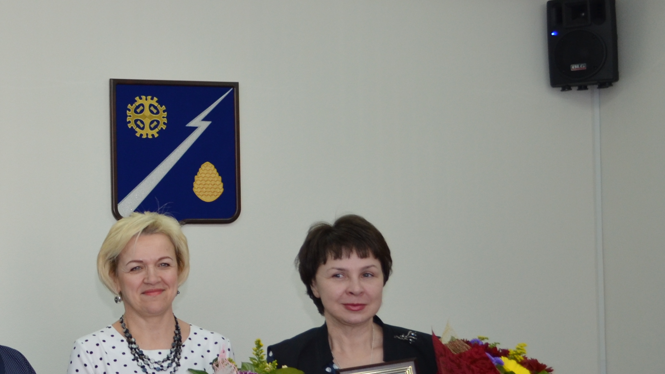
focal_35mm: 80
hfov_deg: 25.0
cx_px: -32
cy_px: 262
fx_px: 1411
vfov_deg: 15.1
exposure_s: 1/125
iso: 400
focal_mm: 22
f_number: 3.8
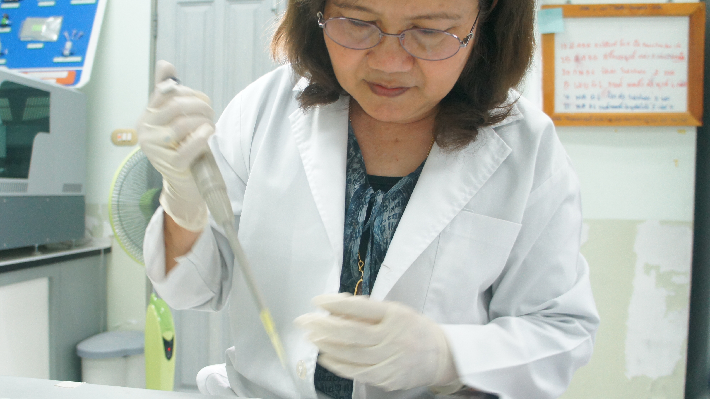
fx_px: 659
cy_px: 224
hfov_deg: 56.2
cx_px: 284
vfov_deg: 33.7
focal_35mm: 35
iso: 1600
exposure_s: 1/25
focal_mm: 18
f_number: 3.5
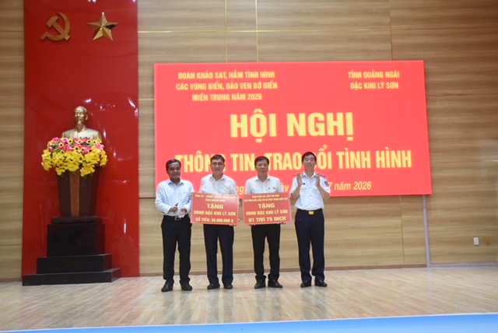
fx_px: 540
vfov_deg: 34.3
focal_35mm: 39
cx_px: 249
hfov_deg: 49.5
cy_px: 166
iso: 1600
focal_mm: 26
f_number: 5.6
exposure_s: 1/80
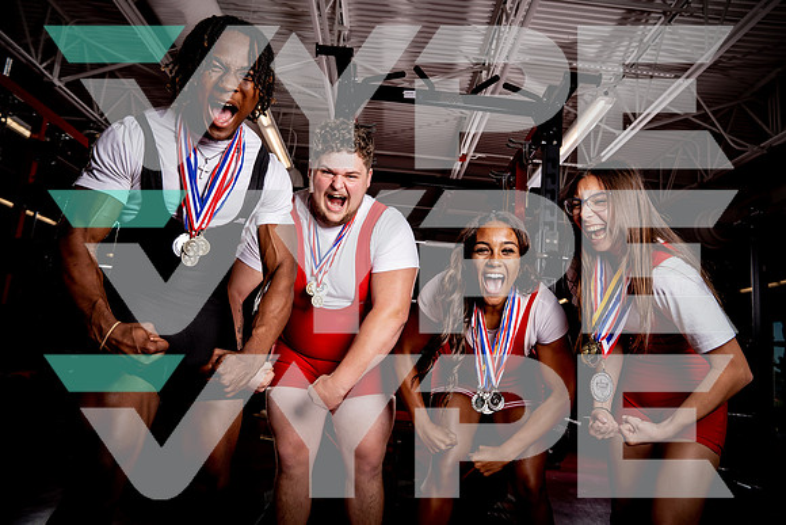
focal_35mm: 24
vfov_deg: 53.2
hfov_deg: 73.7
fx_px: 524
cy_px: 262
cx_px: 393
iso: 100
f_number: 5.6
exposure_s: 1/250
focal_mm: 24
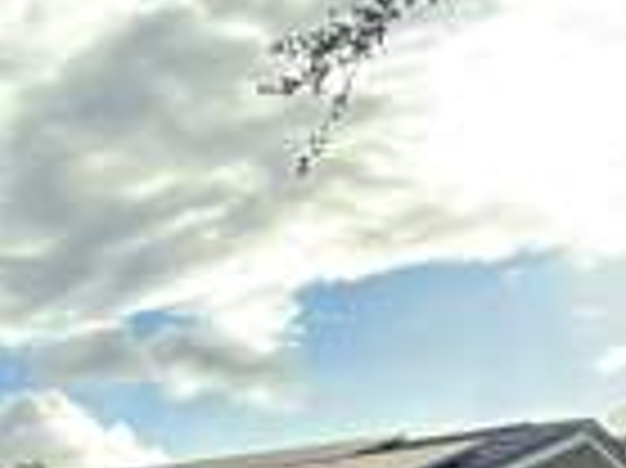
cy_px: 760
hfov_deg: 20.4
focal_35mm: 83
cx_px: -293
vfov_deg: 15.9
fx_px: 1500
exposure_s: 1/888
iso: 100
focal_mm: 6.76
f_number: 1.78
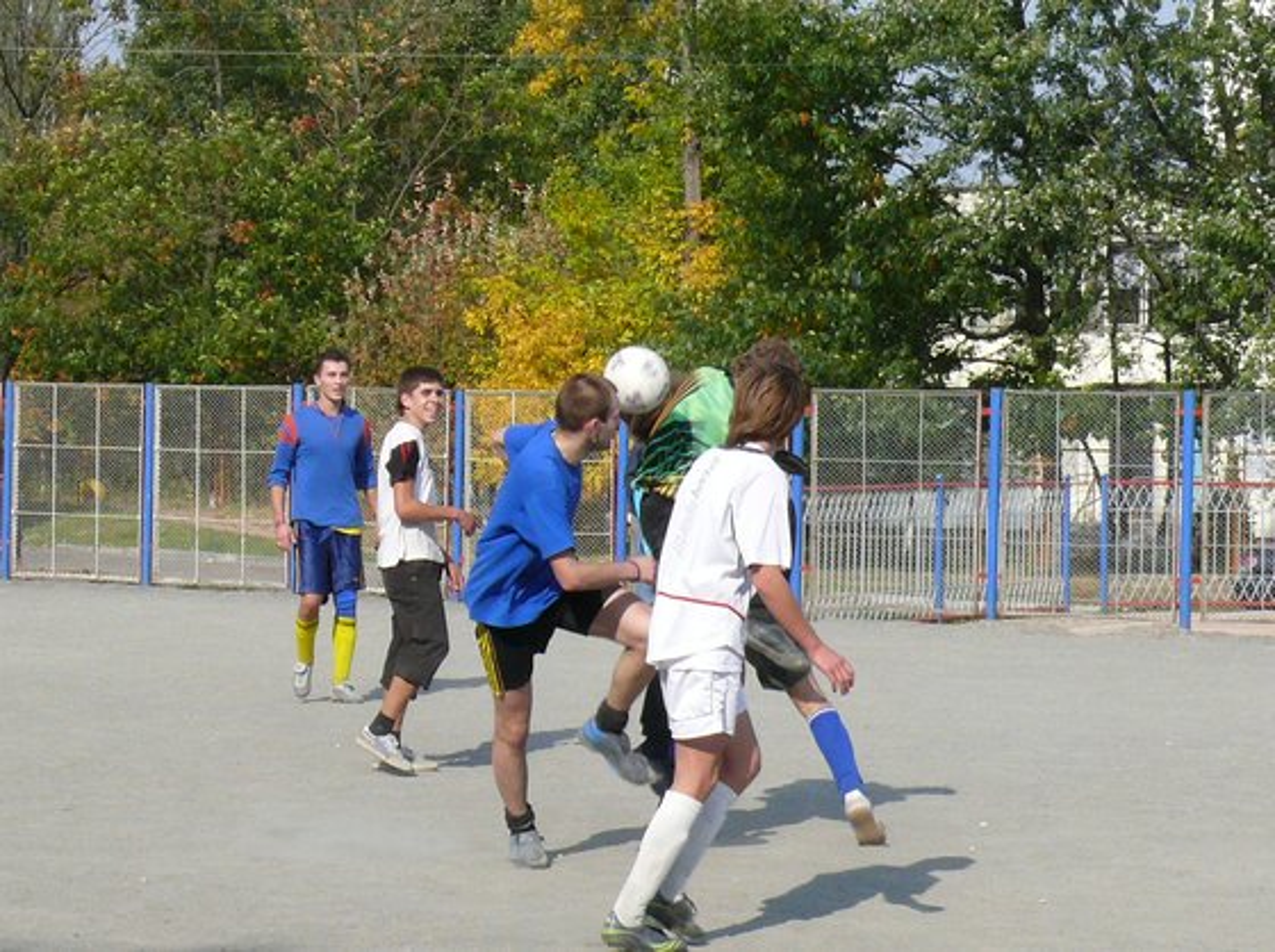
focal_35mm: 89
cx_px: 638
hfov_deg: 22.0
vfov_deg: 16.5
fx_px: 3272
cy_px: 476
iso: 200
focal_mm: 12.5
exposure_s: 1/400
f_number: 9
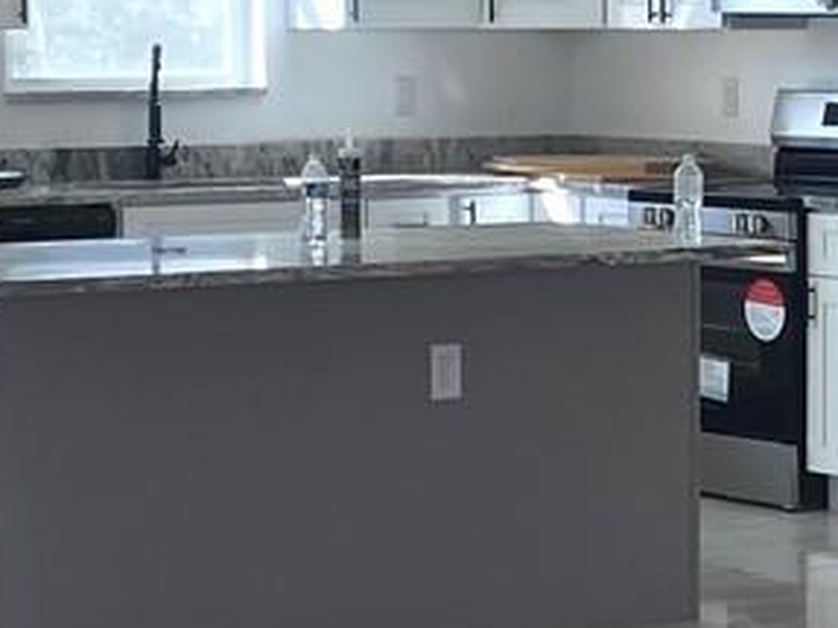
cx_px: 680
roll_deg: +0.3
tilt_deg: -4.7
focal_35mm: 145
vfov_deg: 10.2
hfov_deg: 13.5
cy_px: 315
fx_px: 3509
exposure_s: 1/213
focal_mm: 4.25
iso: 32
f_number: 1.8
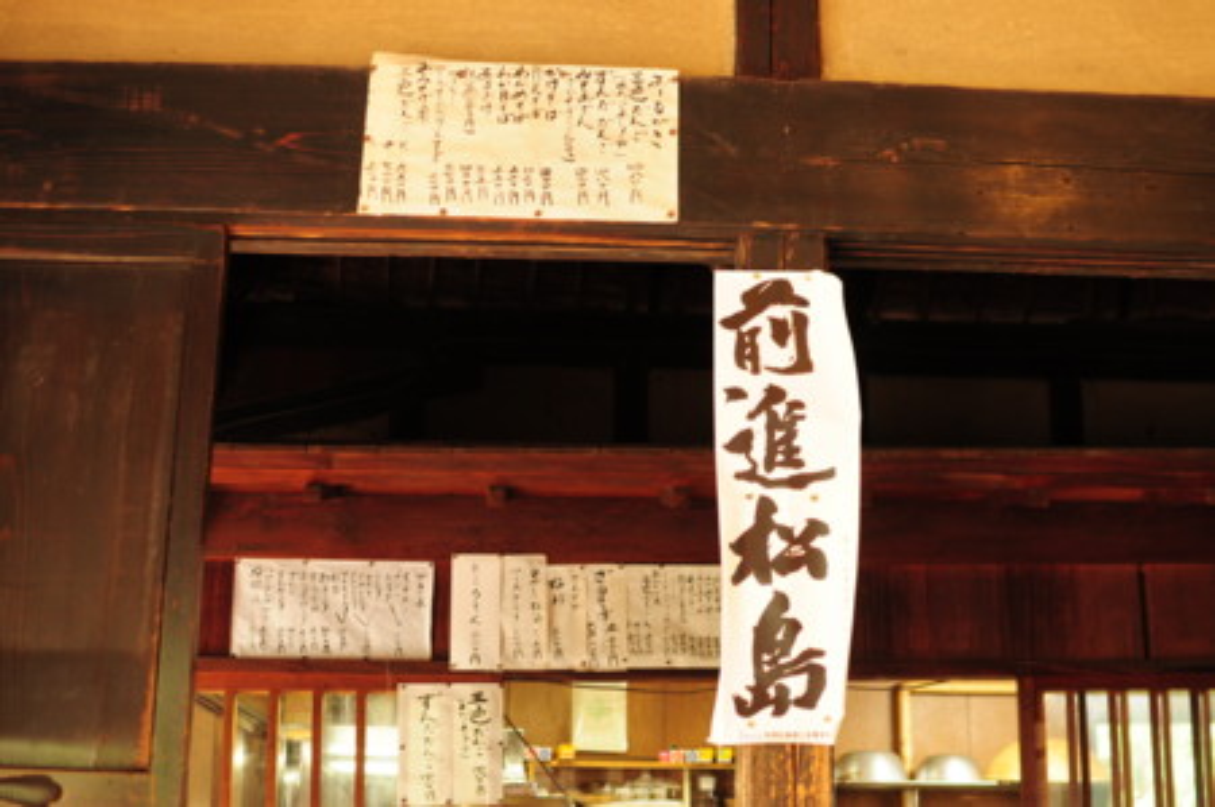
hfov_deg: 37.9
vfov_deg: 25.7
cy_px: 404
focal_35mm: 52
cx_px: 608
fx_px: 1770
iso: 250
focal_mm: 35
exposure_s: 1/10
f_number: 2.8
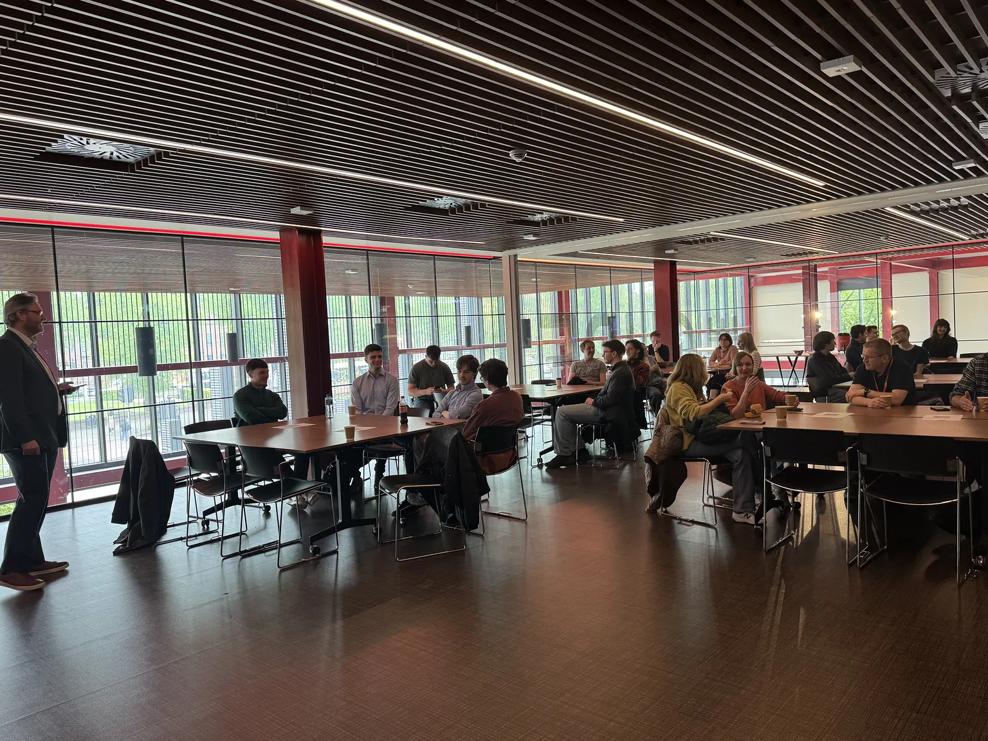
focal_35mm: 25
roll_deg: +3.6
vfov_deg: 54.9
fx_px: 714
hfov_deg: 69.4
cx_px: 486
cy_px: 369
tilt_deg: -2.7
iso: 160
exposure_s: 1/50
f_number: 1.78
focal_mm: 6.76
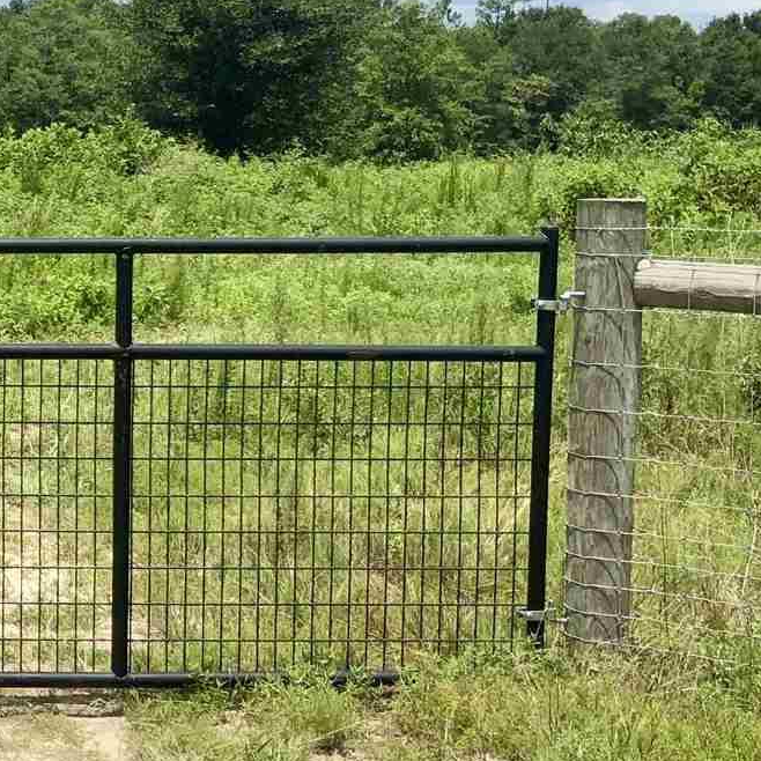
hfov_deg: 19.7
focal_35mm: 77
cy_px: 249
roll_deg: -1.4
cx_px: -357
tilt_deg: -5.5
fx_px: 1915
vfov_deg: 22.4
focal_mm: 3.99
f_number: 1.8
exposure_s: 1/2667
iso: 20
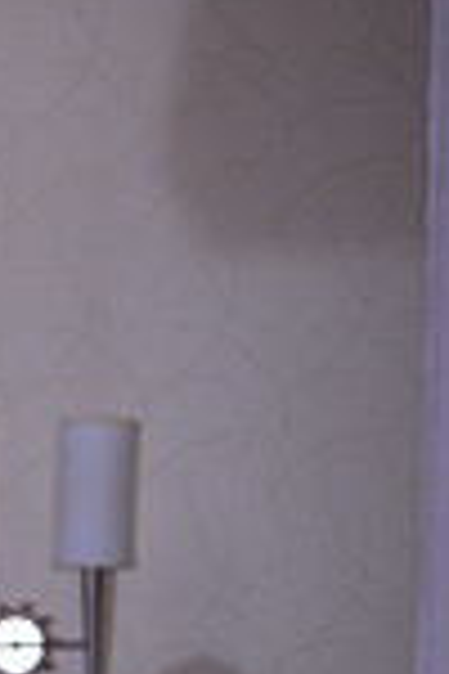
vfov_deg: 4.4
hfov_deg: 3.0
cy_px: 1024
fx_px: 8661
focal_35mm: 463
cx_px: -384
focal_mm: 120
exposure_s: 1/250
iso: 1250
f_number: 4.5
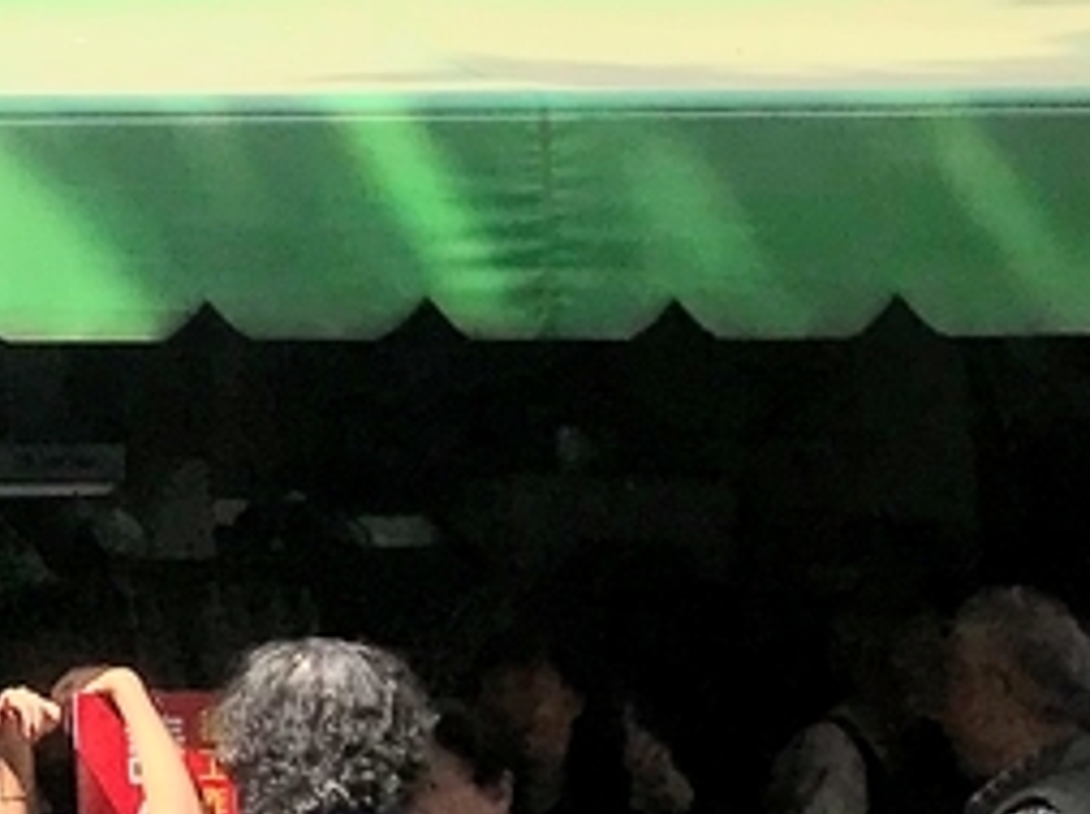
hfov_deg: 13.7
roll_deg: +2.2
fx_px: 4182
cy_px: -220
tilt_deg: +11.8
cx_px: -655
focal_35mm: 133
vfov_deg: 10.9
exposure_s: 1/2083
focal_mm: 3.99
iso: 20
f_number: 1.8
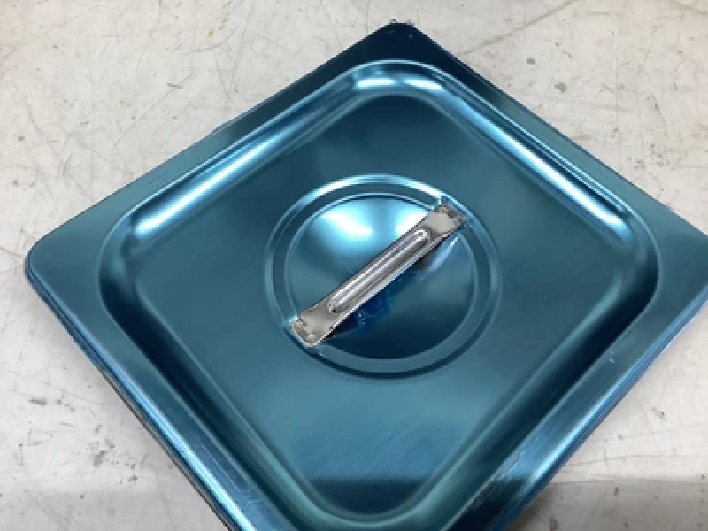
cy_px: 266
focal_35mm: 31
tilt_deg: -63.1
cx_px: 354
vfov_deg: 45.4
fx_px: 634
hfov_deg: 58.4
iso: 80
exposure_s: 1/120
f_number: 2.4
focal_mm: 3.3
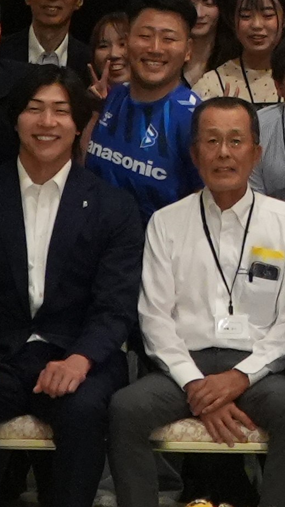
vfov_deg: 8.2
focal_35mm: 262
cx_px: 394
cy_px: -37
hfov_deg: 4.6
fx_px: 3529
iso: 2000
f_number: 4
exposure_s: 1/160
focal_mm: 25
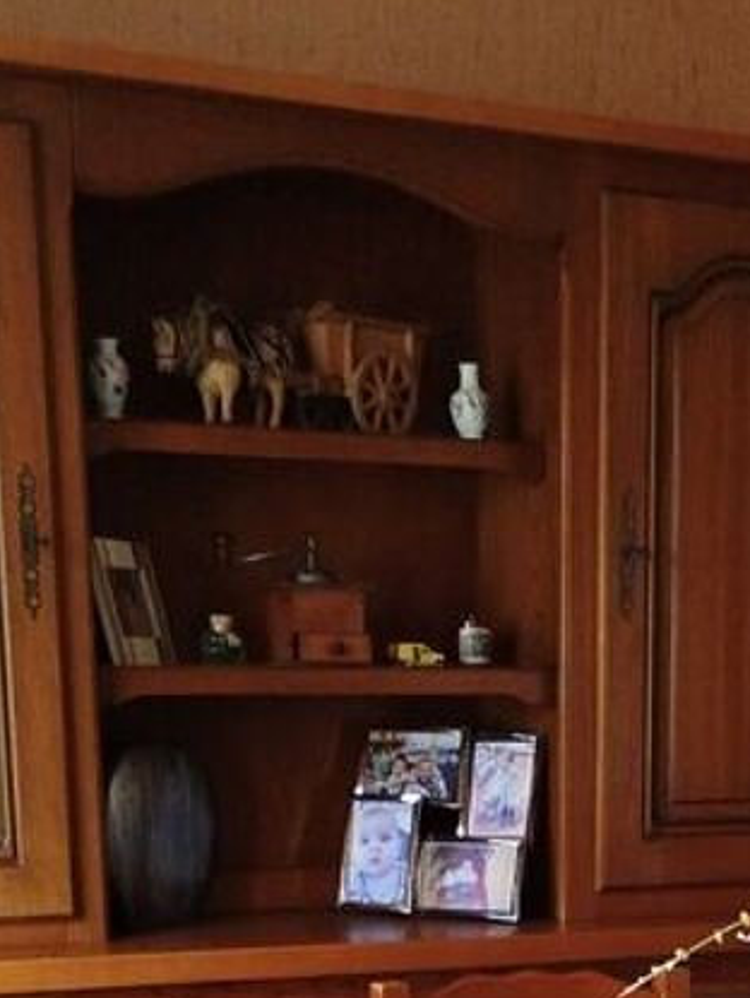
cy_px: 1365
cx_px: 623
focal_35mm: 77
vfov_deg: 22.2
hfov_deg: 18.9
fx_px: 2221
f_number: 1.7
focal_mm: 5.31
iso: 200
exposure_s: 1/33
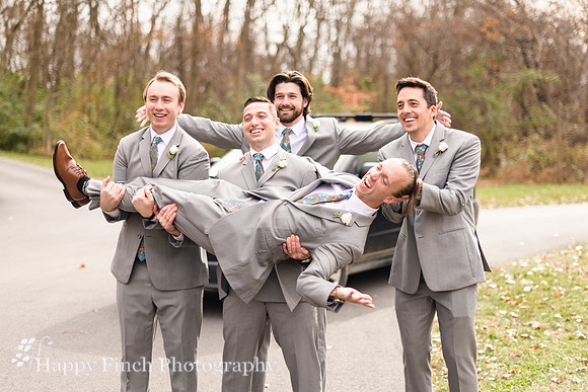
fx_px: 888
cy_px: 185
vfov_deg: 24.9
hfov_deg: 36.6
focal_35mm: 54
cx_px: 301
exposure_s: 1/4000
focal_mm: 50
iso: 400
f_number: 1.8
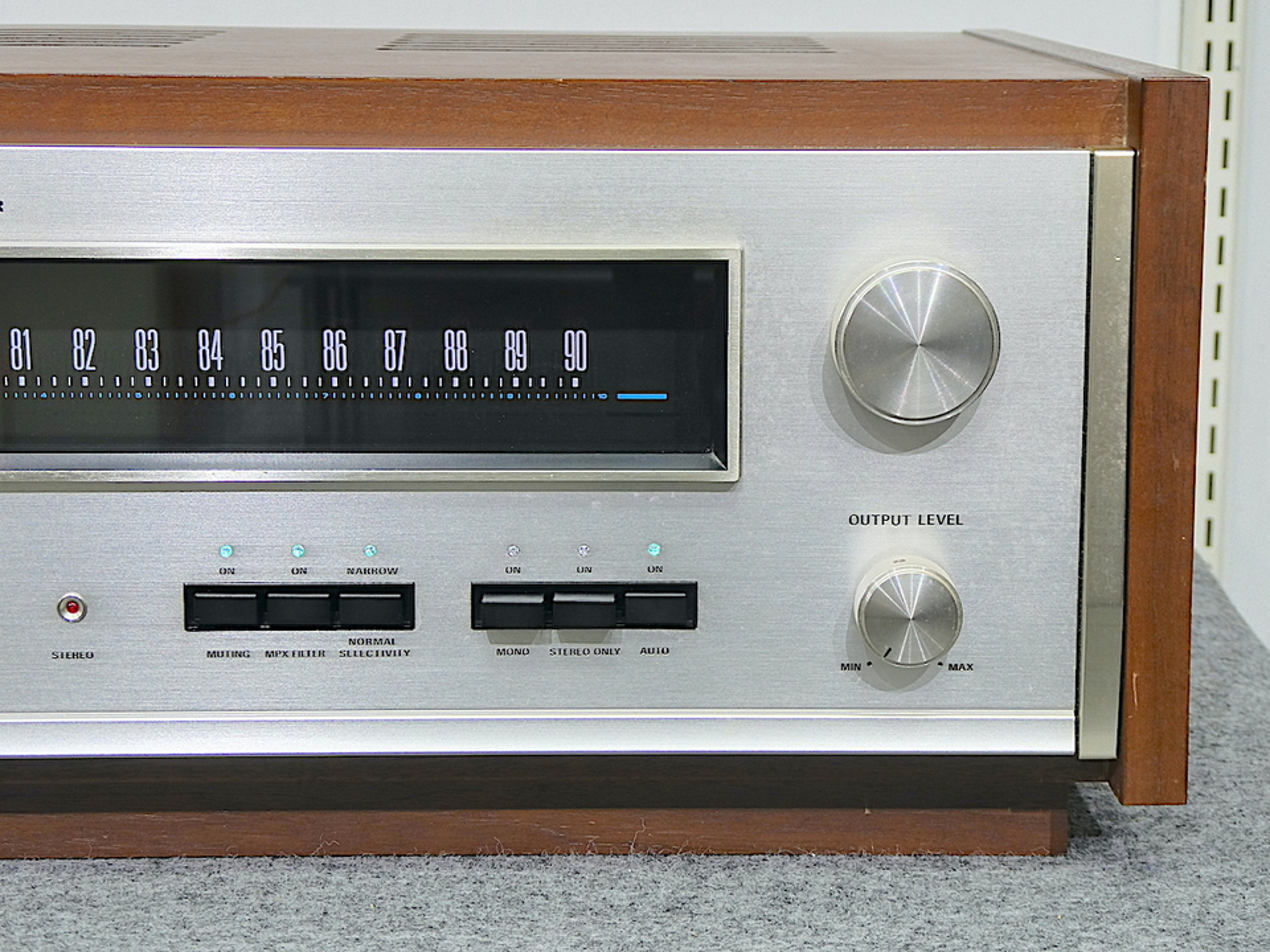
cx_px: 635
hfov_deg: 27.8
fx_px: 2568
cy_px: 476
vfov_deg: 21.0
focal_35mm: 70
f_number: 4.5
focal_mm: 12.5
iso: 200
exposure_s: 1/13
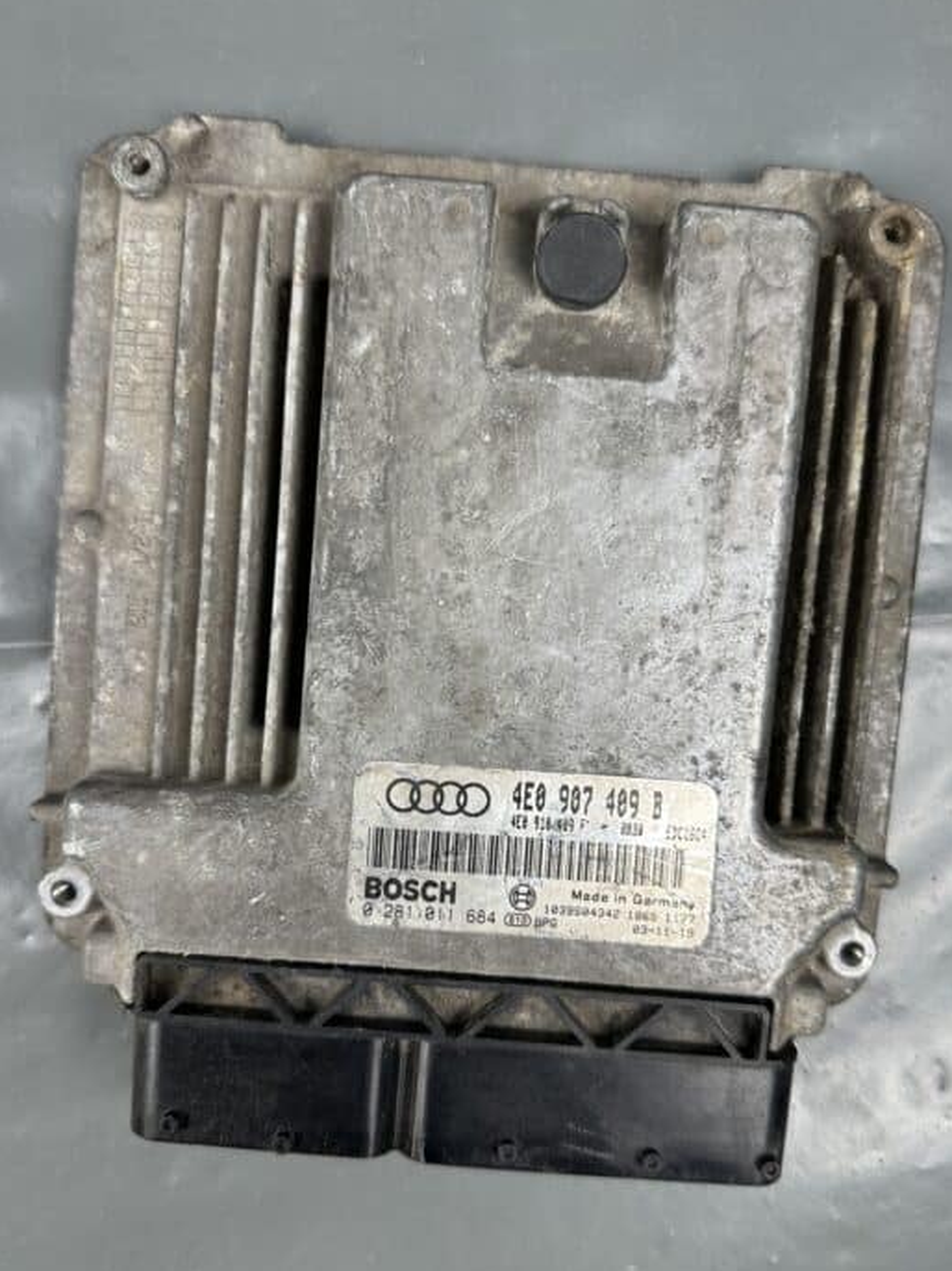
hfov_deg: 49.7
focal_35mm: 28
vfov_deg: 63.4
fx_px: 1027
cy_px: 658
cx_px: 493
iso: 125
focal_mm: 6.86
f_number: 1.78
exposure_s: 1/100
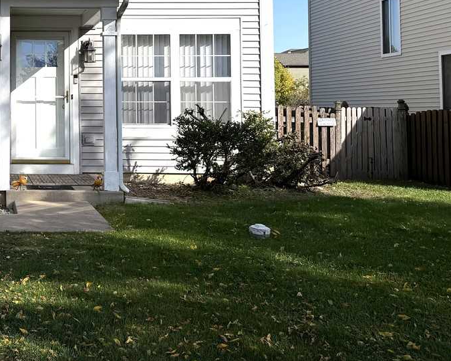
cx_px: -2
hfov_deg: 34.0
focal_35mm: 50
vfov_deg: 29.6
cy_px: 76
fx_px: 667
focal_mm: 6.76
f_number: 1.78
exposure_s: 1/8130
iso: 80
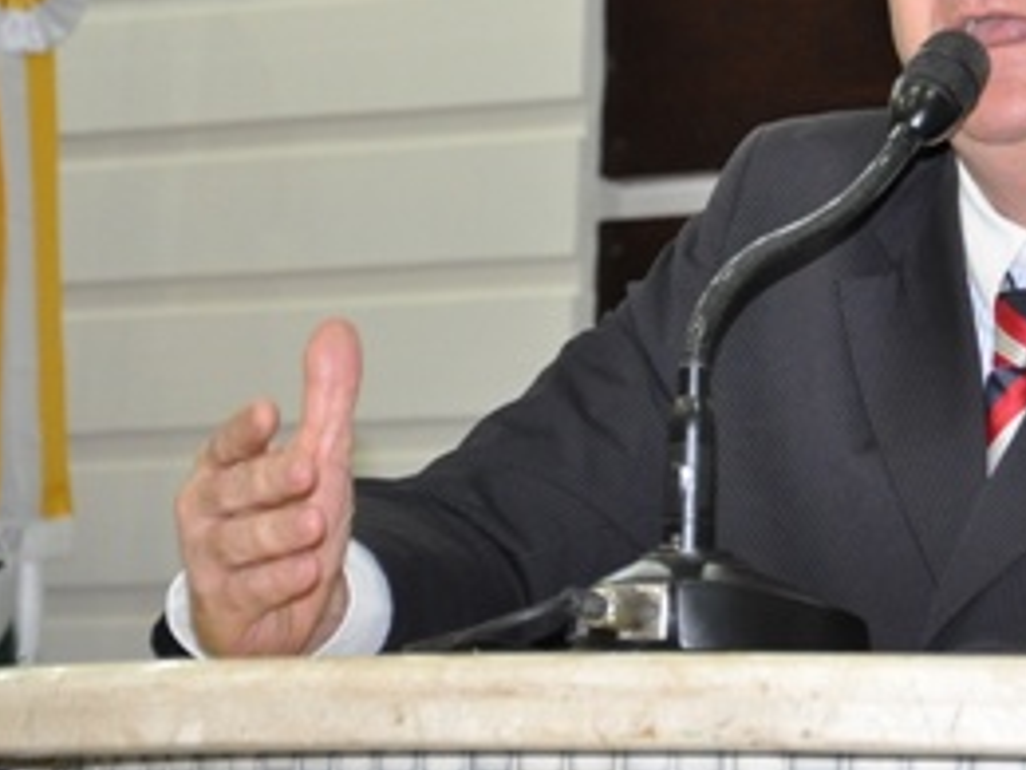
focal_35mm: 172
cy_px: 126
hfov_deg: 11.4
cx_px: 1002
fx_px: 5098
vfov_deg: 8.6
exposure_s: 1/60
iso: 2000
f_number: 5
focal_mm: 58
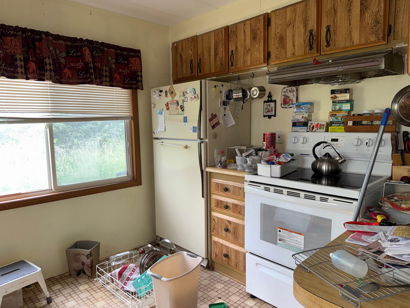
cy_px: 154
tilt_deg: -6.9
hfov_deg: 71.6
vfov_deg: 56.8
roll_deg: +0.9
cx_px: 205
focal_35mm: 24
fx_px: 284
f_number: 1.78
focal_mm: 6.76
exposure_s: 1/55
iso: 80
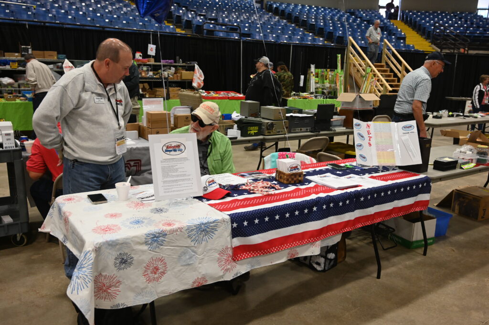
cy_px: 162
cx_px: 244
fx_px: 414
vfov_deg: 42.9
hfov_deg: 61.1
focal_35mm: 30
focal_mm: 30.5
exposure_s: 1/125
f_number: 4
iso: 2500
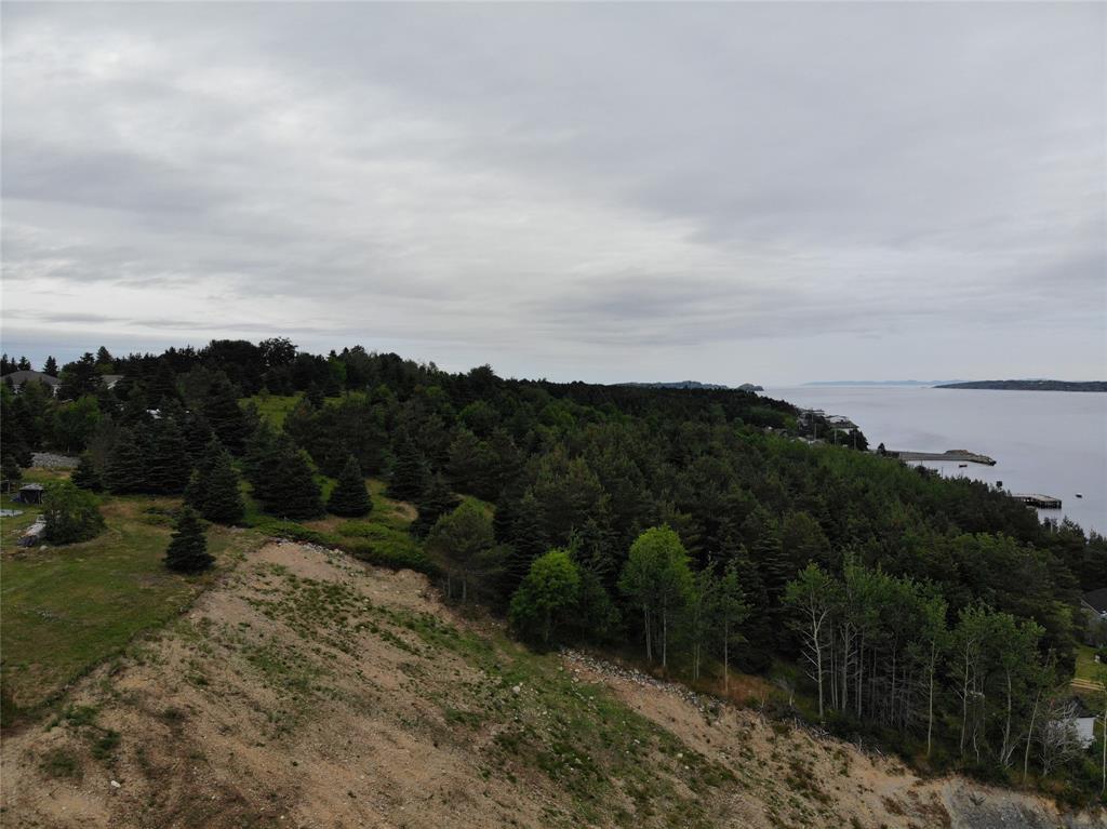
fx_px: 767
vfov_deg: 56.8
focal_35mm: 24
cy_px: 414
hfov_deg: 71.6
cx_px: 554
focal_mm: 4.5
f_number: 2.8
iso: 100
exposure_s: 1/308
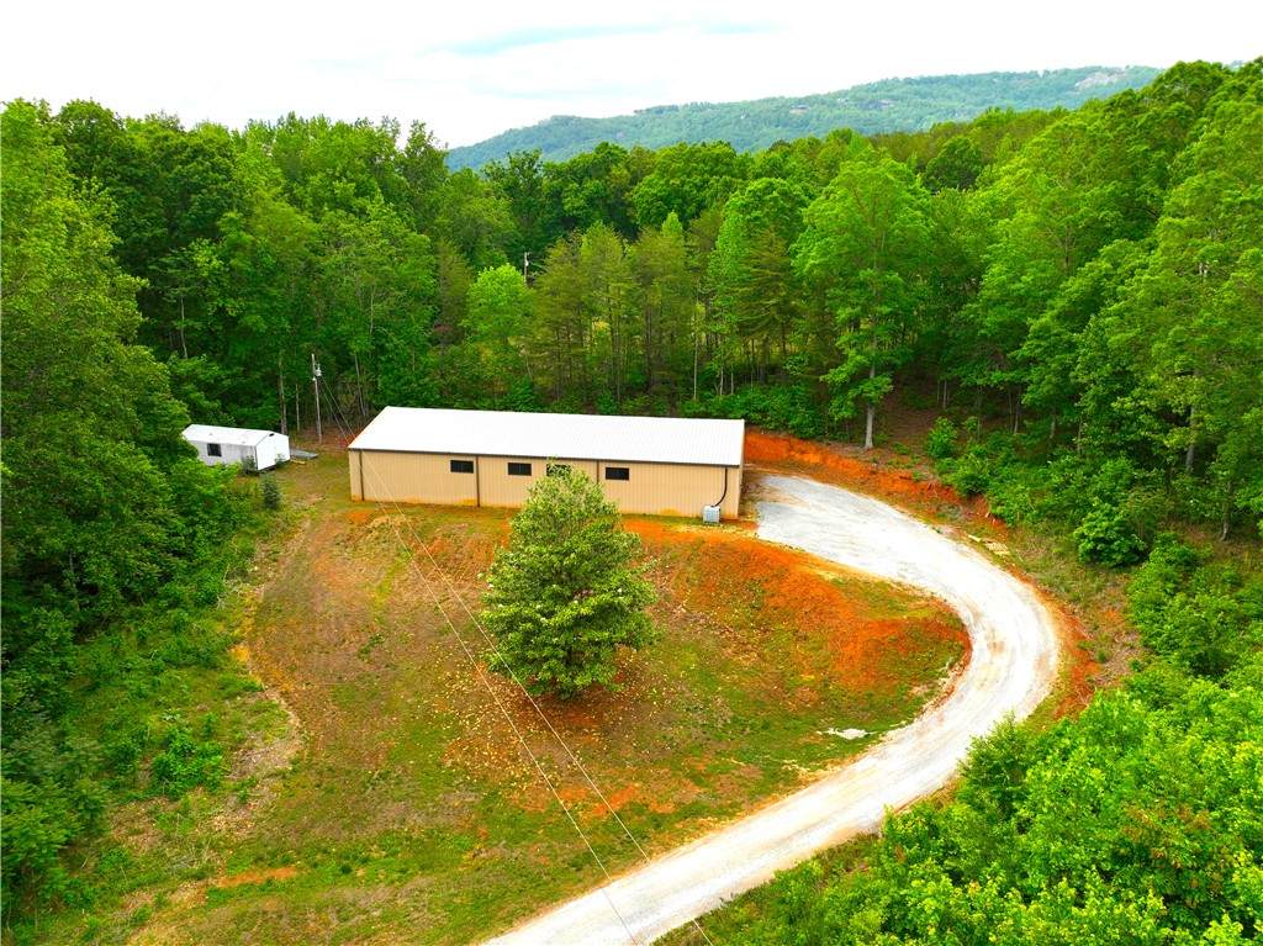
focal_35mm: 24
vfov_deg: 56.8
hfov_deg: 71.6
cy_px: 473
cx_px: 632
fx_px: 875
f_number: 2.8
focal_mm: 12.29
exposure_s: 1/240
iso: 180
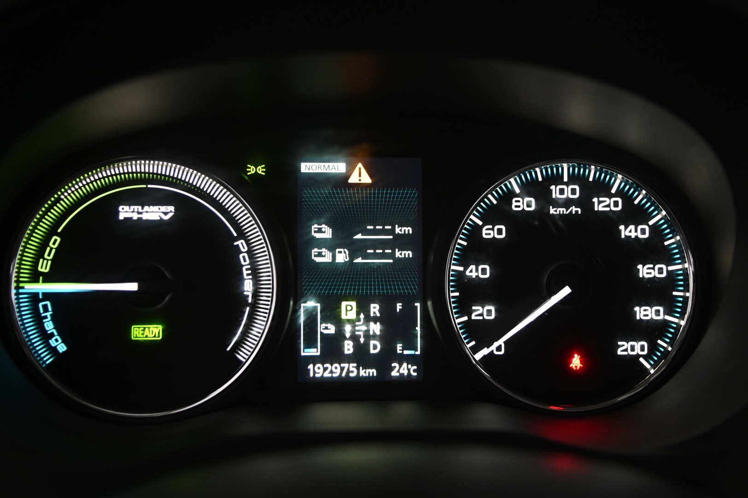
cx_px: 374
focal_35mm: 52
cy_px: 249
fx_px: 1080
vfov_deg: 25.9
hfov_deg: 38.2
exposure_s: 1/40
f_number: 4
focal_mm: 52
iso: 2000
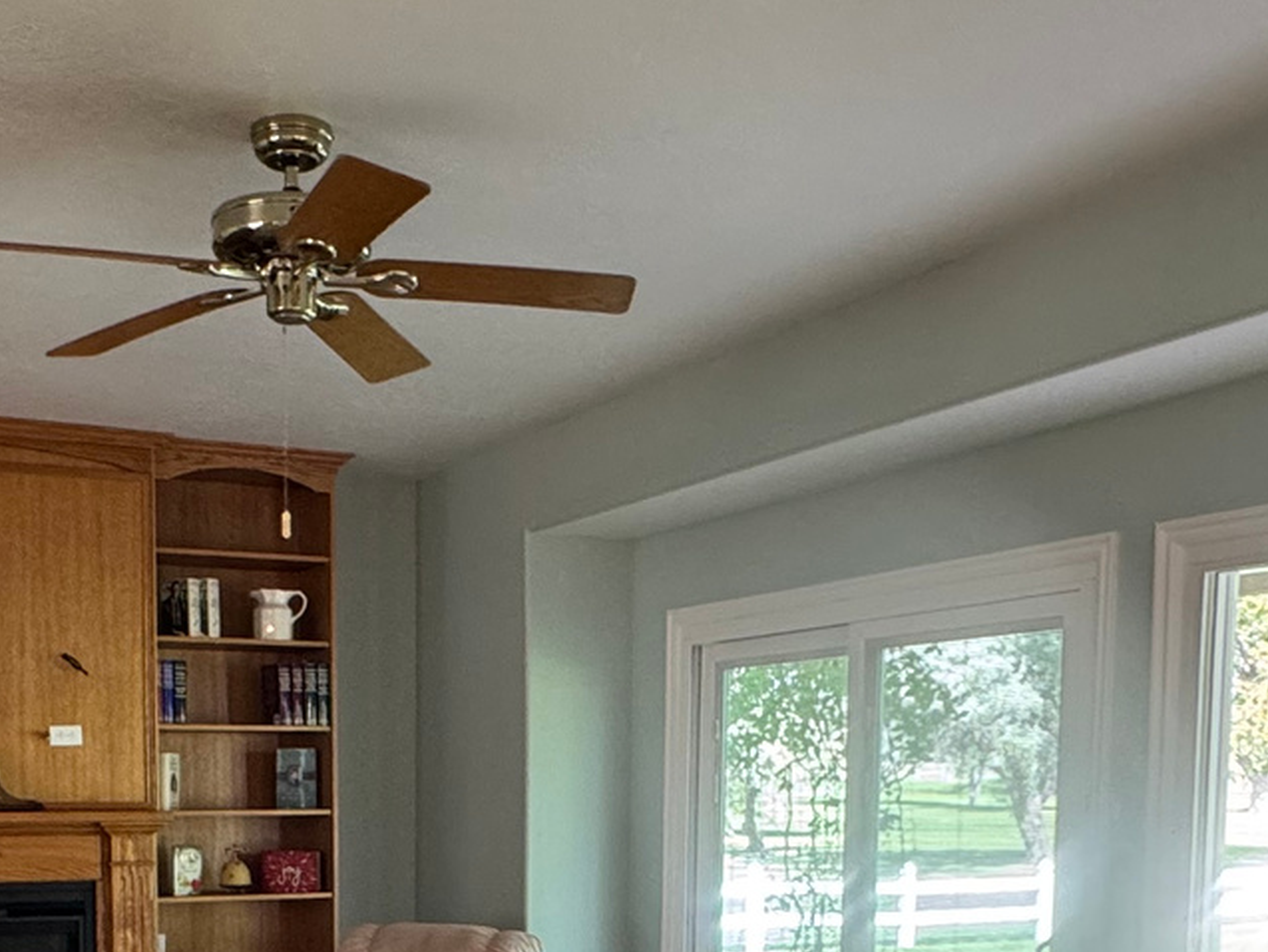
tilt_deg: -3.7
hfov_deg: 41.5
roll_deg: -0.1
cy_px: 924
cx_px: 420
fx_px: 1649
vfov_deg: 30.2
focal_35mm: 45
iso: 250
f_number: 2.2
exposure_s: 1/120
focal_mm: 2.22
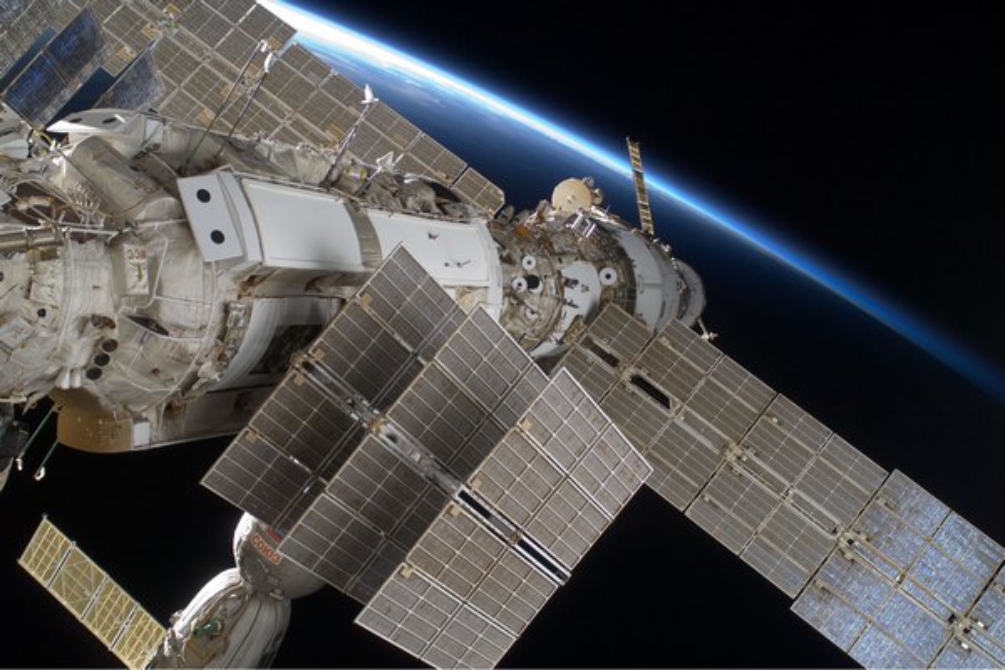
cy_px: 335
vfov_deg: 31.9
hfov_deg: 46.4
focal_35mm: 42
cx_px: 502
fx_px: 1172
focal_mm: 28
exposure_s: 1/160
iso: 200
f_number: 6.3
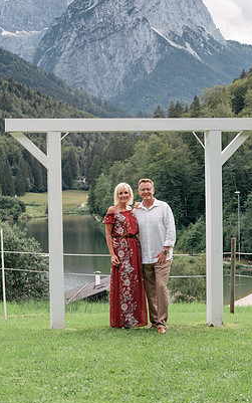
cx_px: 147
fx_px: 878
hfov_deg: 16.3
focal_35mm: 80
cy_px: 185
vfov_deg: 25.8
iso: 500
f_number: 7.1
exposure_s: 1/250
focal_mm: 70
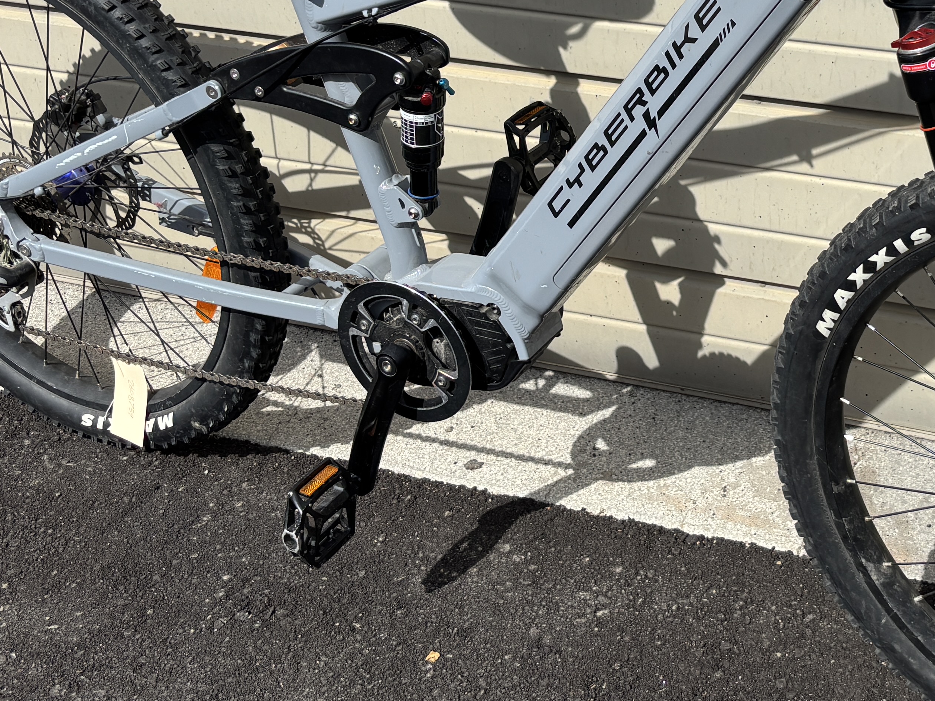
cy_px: 150
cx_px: 746
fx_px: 1594
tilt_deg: -29.0
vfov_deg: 24.5
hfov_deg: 31.8
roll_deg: +1.3
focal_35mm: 59
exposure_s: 1/3937
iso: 50
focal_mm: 5.96
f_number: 1.6
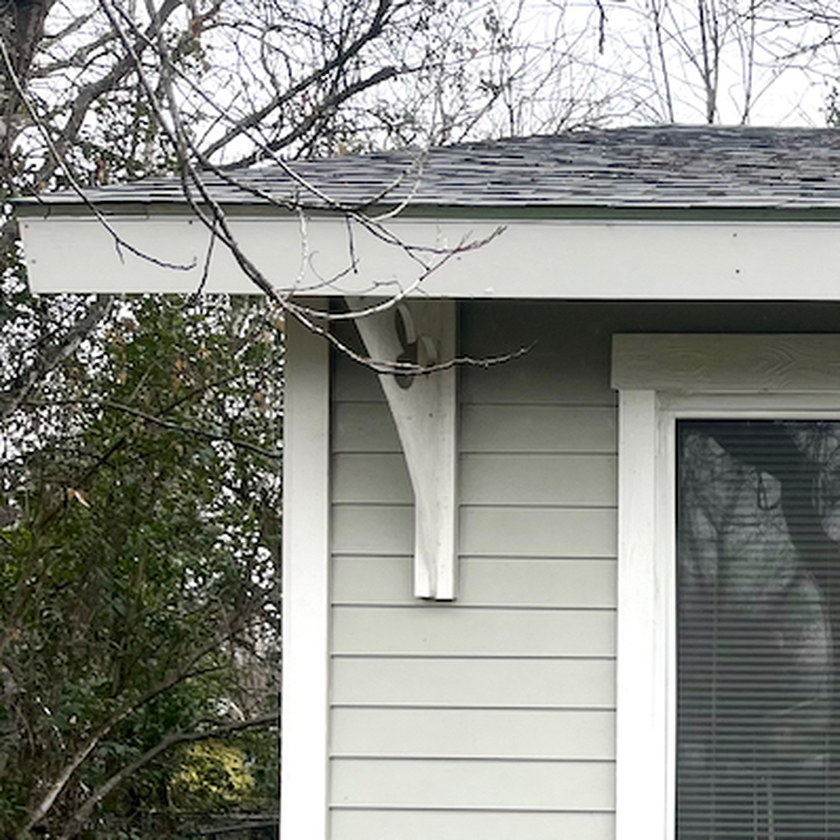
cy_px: 764
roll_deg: -0.4
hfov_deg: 20.5
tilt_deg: -0.3
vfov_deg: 23.6
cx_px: 1292
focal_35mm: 71
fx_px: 1949
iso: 32
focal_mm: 5.1
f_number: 1.6
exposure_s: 1/645
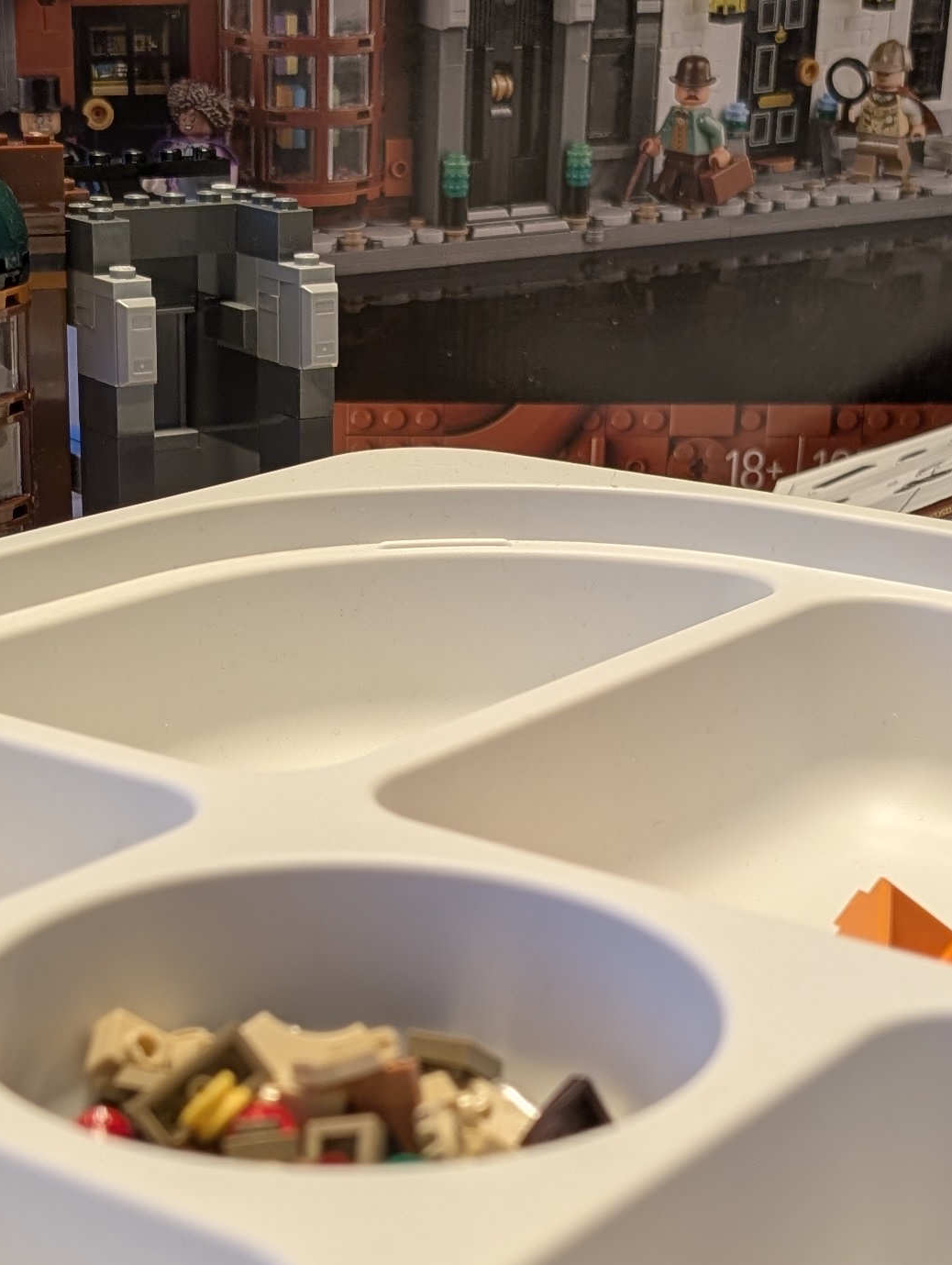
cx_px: 445
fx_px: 2597
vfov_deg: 27.2
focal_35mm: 71
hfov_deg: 20.8
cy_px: 873
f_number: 1.68
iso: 76
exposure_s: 1/32.3
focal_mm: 6.9
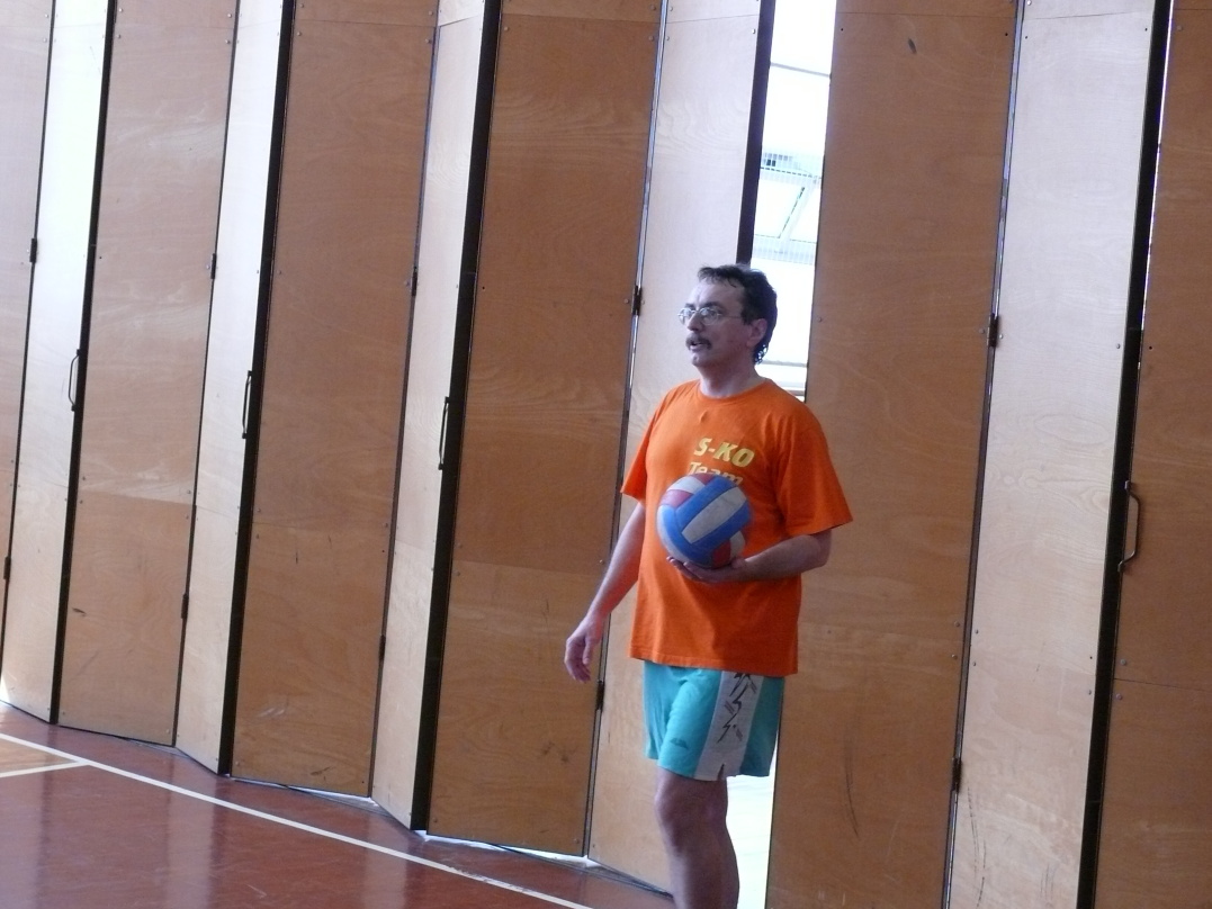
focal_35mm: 75
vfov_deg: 19.6
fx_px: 2626
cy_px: 454
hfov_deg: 26.0
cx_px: 606
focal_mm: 14.3
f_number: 3.2
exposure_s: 1/250
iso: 400
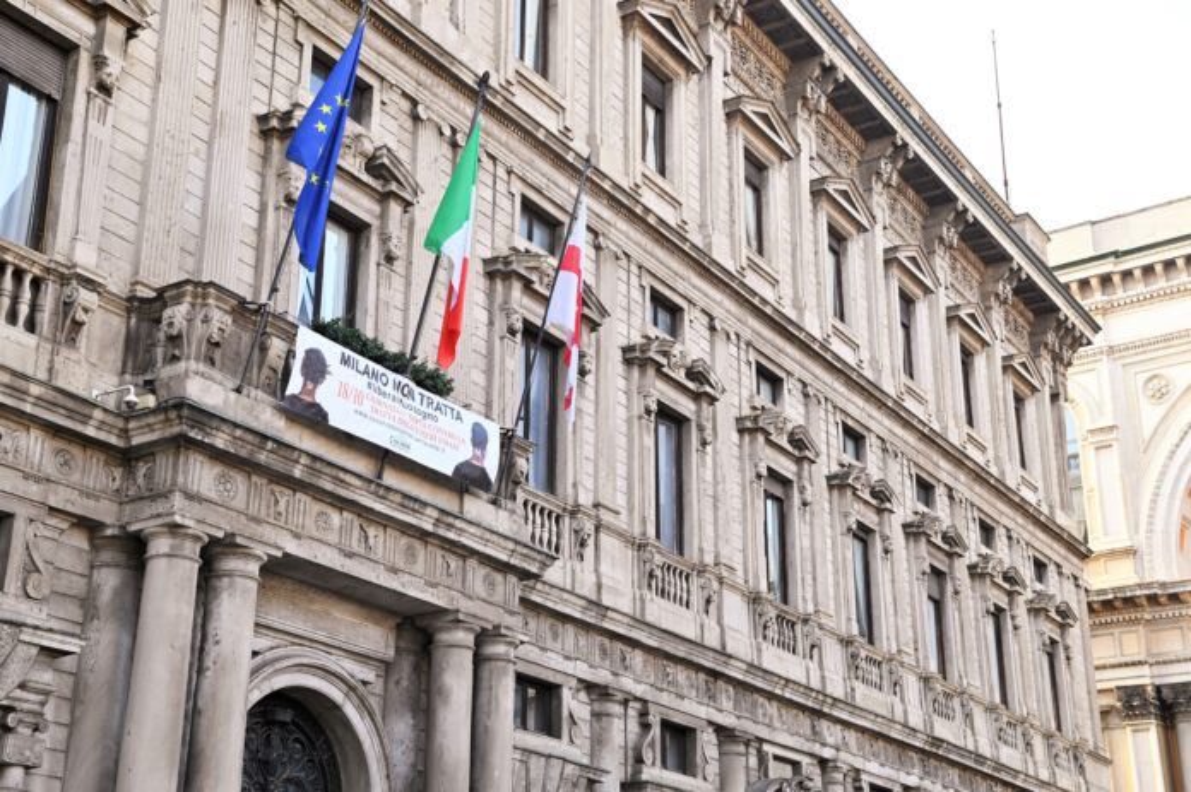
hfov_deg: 41.1
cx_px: 596
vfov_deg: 28.0
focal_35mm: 48
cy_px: 396
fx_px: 1587
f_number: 7.1
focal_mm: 48
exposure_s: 1/125
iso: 400
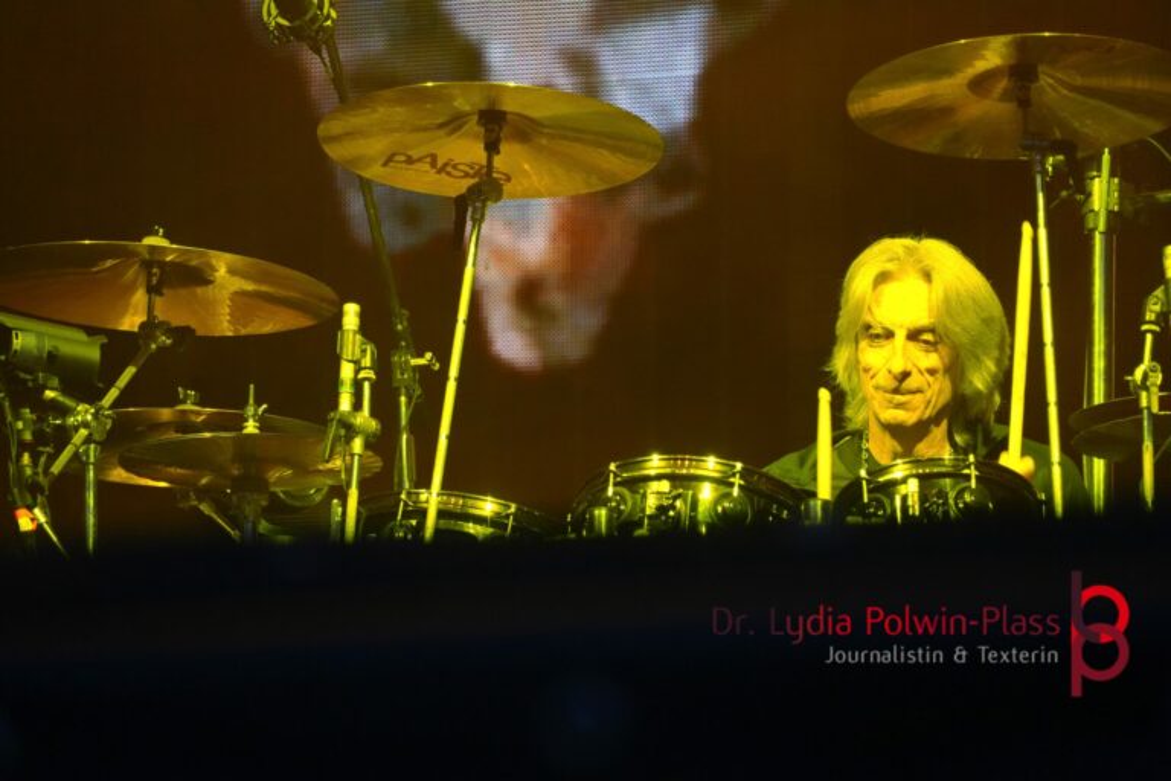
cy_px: 390
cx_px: 586
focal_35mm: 327
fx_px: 10636
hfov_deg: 6.3
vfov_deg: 4.2
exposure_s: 1/320
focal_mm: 218
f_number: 6.3
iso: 6400
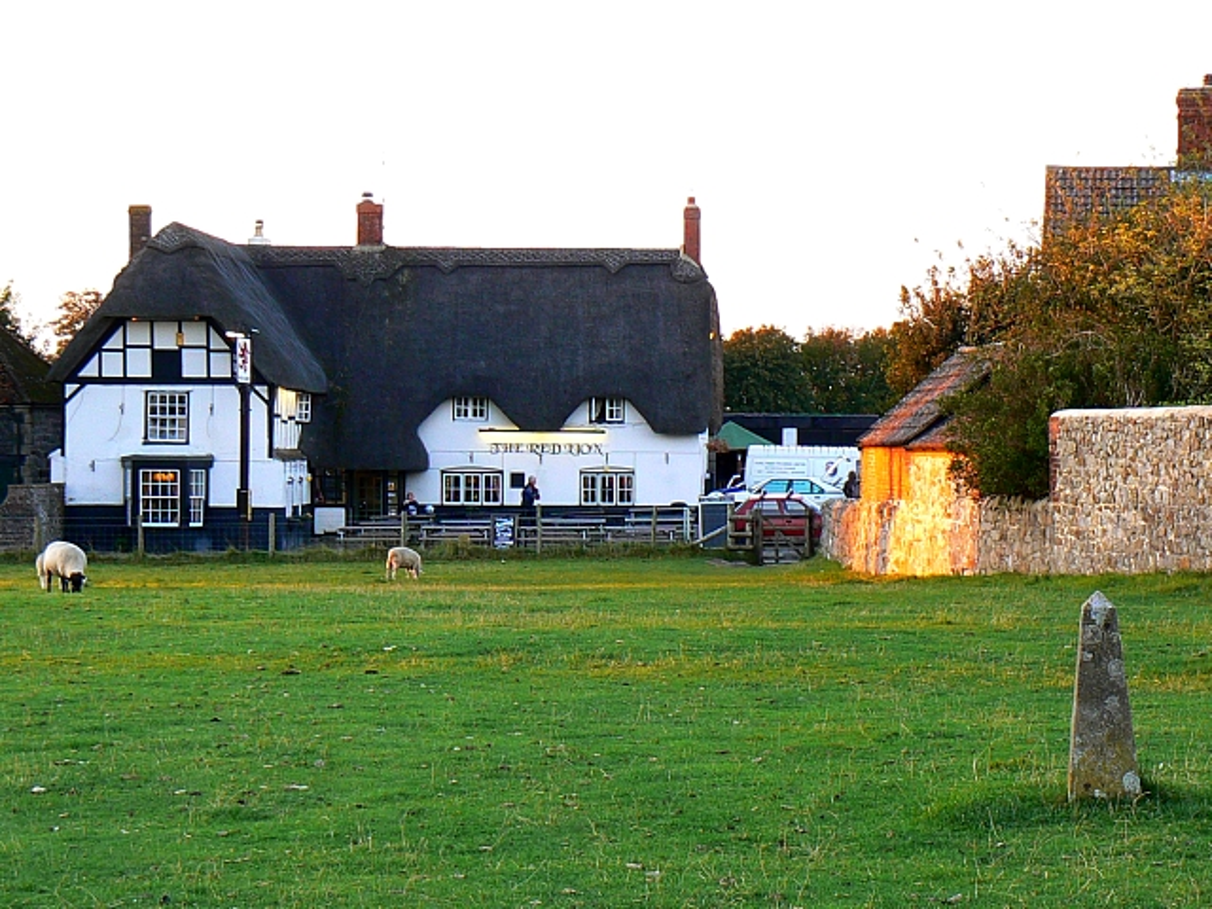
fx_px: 2836
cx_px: 606
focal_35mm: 81
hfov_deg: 24.1
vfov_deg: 18.2
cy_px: 454
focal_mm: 11.2
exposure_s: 1/30
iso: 80
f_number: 3.2
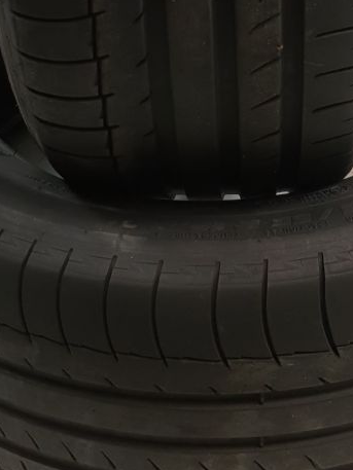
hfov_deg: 19.9
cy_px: -110
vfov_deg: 23.7
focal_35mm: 74
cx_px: 185
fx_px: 1006
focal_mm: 4.3
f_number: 2.4
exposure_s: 1/50
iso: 100
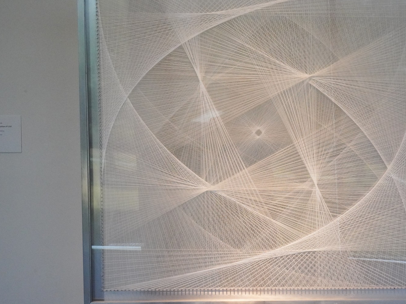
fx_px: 680
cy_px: 125
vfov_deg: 25.2
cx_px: 269
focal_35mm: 58
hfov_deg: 33.0
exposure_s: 1/100
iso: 10000
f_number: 18
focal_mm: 40
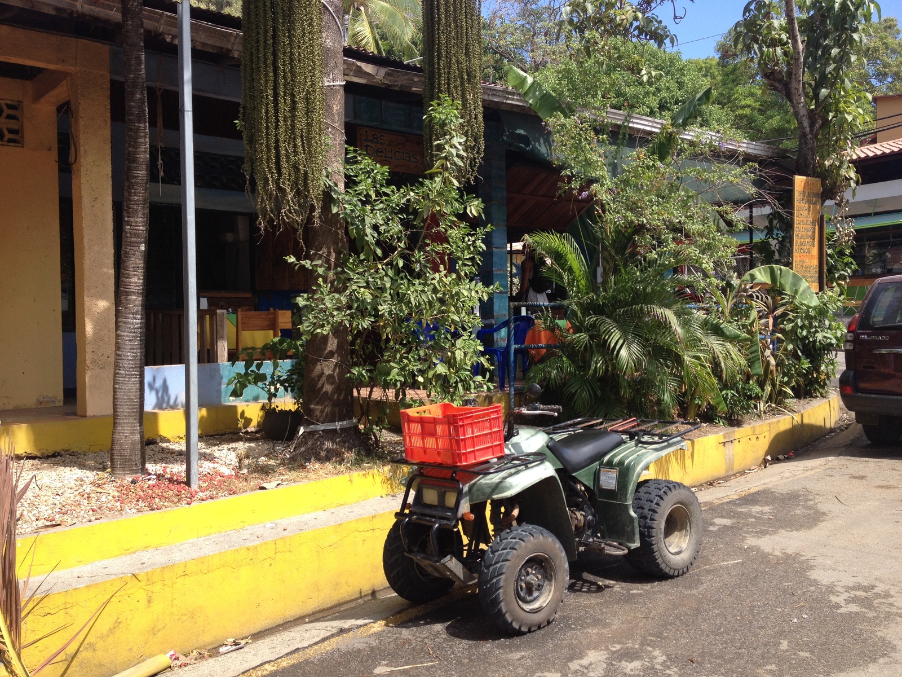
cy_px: 338
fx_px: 912
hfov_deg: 52.6
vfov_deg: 40.7
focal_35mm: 35
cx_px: 451
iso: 50
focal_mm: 4.28
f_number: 2.4
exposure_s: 1/726
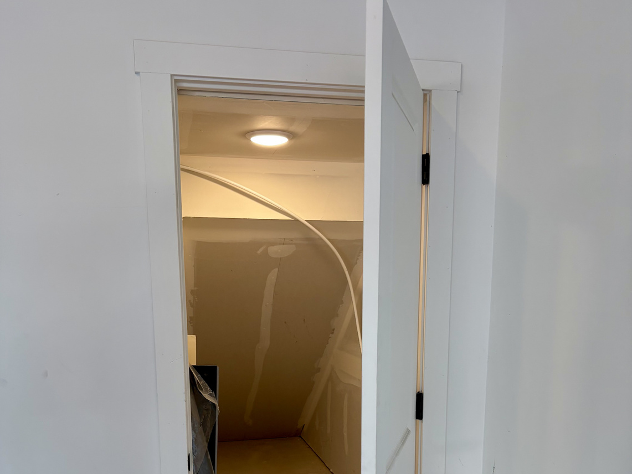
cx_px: 315
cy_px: 384
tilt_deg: -8.8
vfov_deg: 39.0
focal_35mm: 35
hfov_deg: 52.6
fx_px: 639
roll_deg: -0.8
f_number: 1.6
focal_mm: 5.96
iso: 80
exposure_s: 1/120
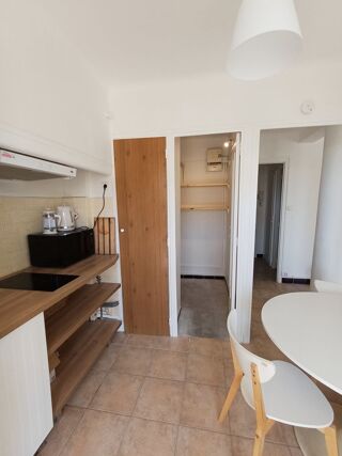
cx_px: 171
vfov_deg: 94.5
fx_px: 211
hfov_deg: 78.1
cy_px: 228
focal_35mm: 16
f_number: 2.2
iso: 80
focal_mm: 1.64
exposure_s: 1/100
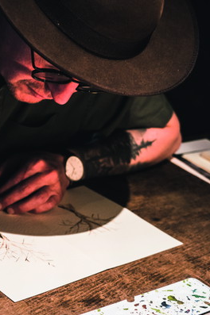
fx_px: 763
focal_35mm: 87
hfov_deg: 15.6
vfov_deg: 23.3
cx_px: 66
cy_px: 196
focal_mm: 46
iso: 2500
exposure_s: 1/80
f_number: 4.5
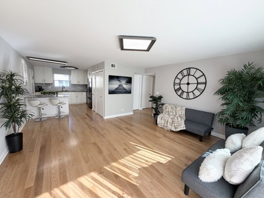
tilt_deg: -7.7
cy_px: 99
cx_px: 132
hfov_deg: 102.1
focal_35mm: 14
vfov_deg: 85.6
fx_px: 107
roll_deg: -2.4
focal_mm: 2.22
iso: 64
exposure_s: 1/120
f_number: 2.2
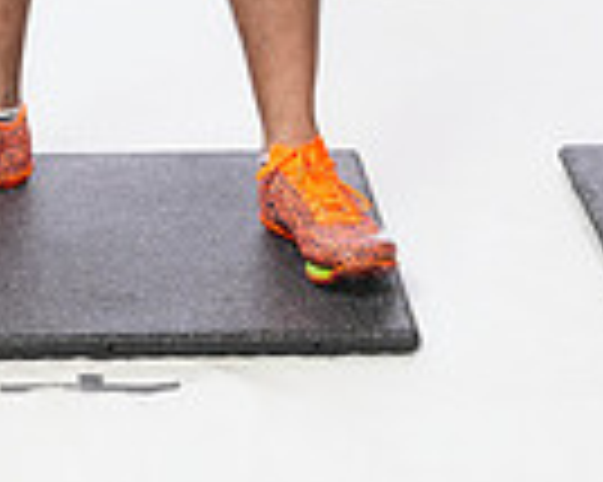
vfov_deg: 8.3
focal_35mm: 176
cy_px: -523
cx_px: 86
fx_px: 3139
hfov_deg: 10.9
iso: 800
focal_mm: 56
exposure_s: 1/200
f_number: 8
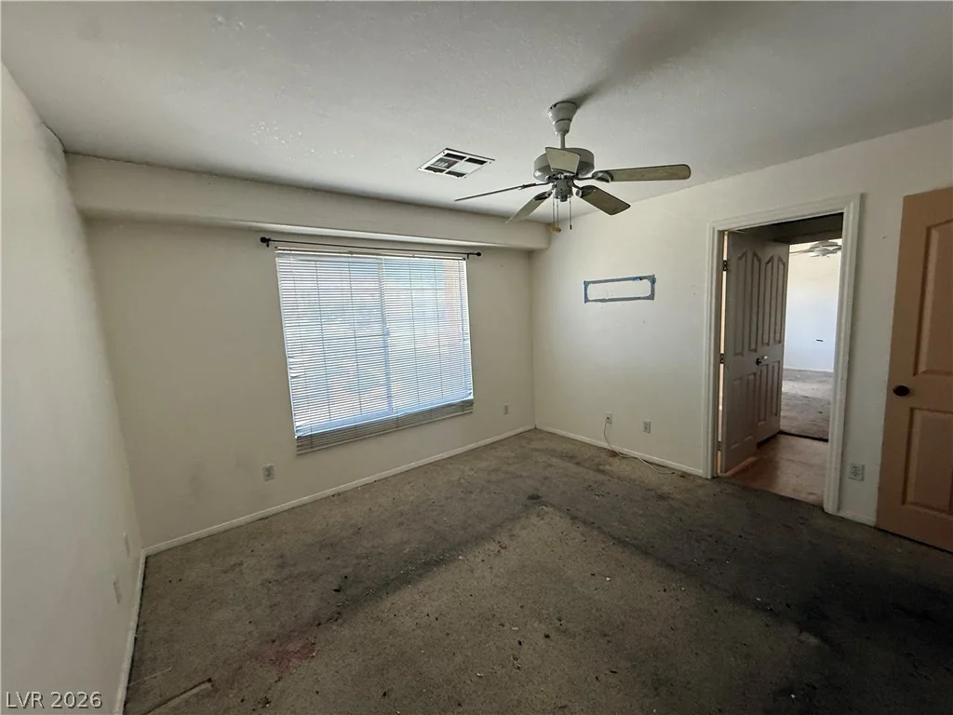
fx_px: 385
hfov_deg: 102.1
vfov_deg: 85.7
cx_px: 476
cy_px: 358
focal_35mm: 14
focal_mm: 2.22
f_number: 2.2
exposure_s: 1/99
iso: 125
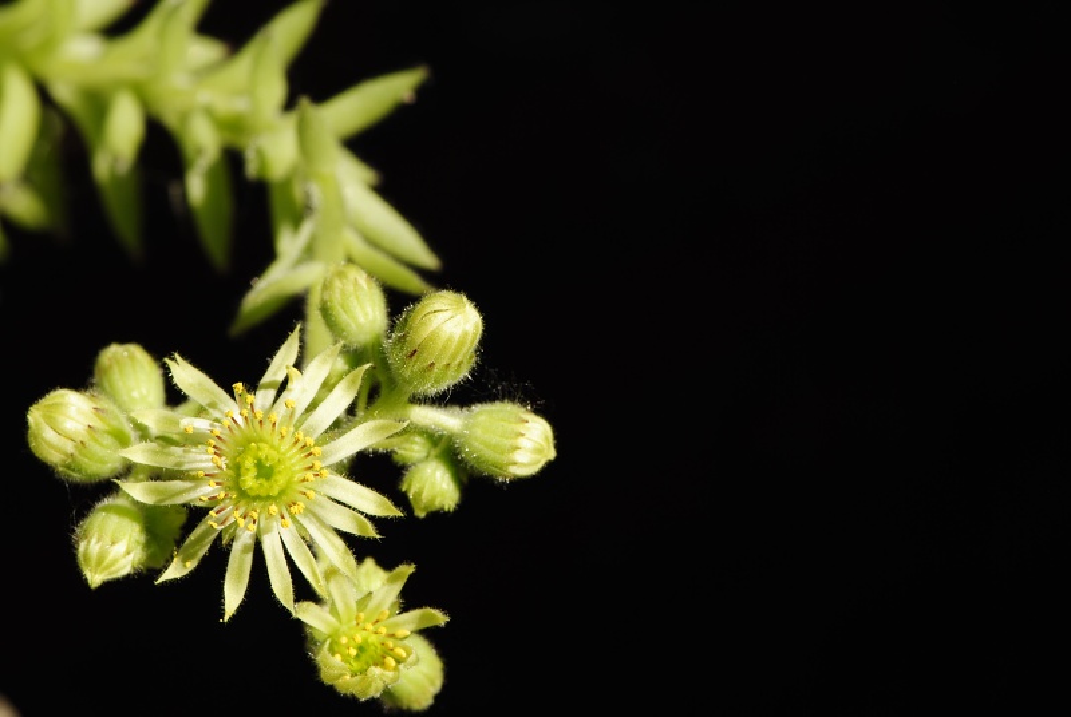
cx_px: 536
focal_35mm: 128
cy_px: 358
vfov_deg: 10.8
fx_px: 3799
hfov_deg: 16.0
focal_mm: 85
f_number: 9
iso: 100
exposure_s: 1/200
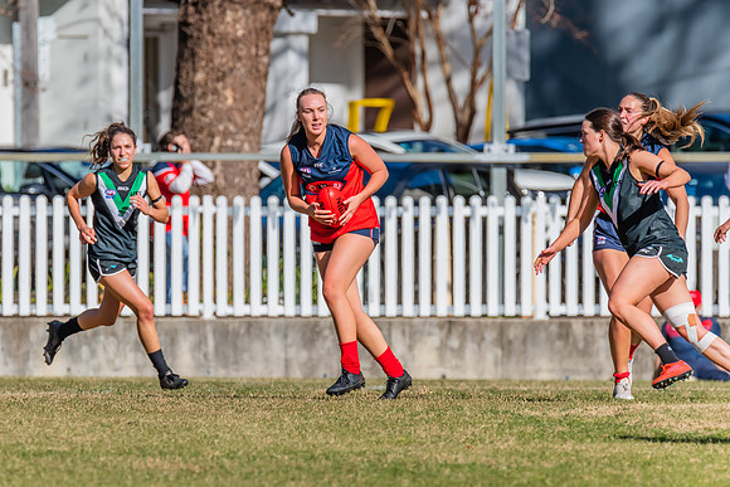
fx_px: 14445
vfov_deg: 1.9
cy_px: 198
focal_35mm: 712
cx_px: 297
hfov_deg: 2.9
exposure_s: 1/1600
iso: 800
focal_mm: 600
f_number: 13
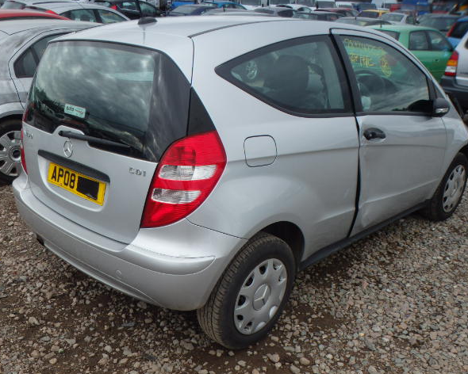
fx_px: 499
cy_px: 188
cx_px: 242
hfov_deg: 50.3
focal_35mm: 36
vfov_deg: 41.2
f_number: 4.4
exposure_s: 1/320
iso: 125
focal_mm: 6.1
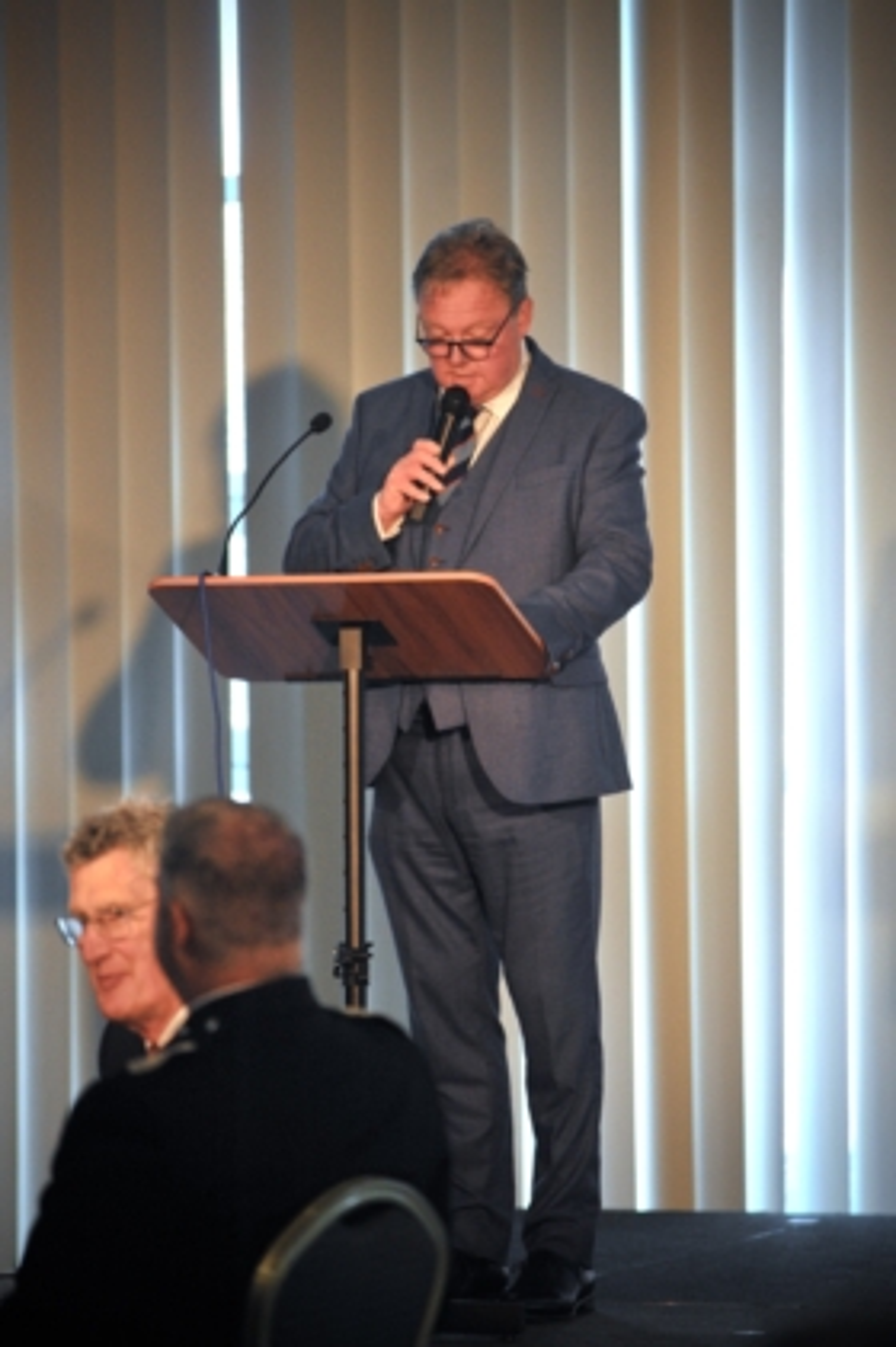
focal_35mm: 200
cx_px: 448
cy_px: 674
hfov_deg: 6.9
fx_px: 7478
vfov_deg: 10.3
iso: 1600
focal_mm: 200
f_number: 2.8
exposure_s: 1/250
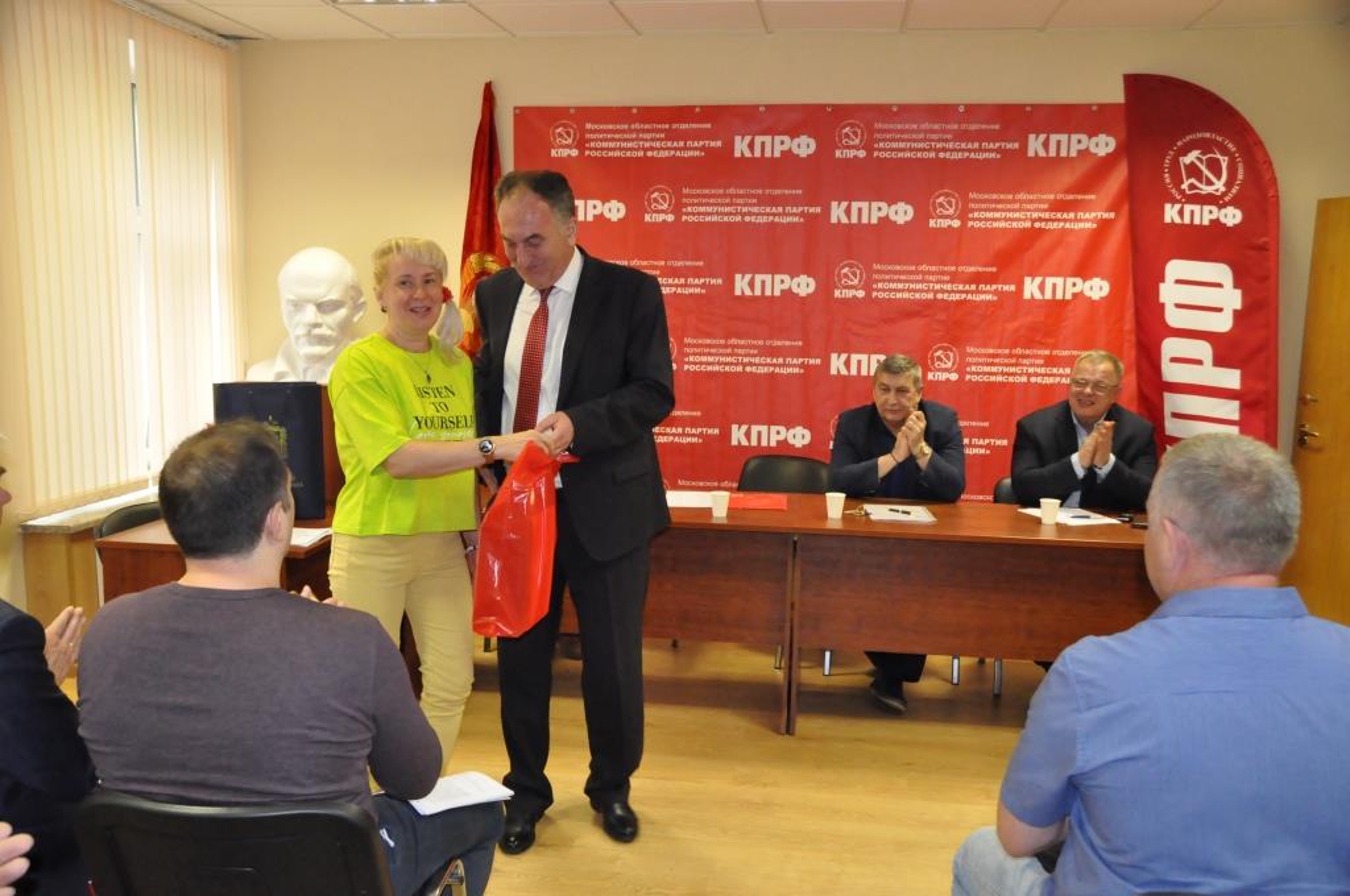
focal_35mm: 33
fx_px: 1236
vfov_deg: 39.9
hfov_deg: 57.3
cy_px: 448
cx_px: 675
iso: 3200
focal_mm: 22
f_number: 5.6
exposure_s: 1/80
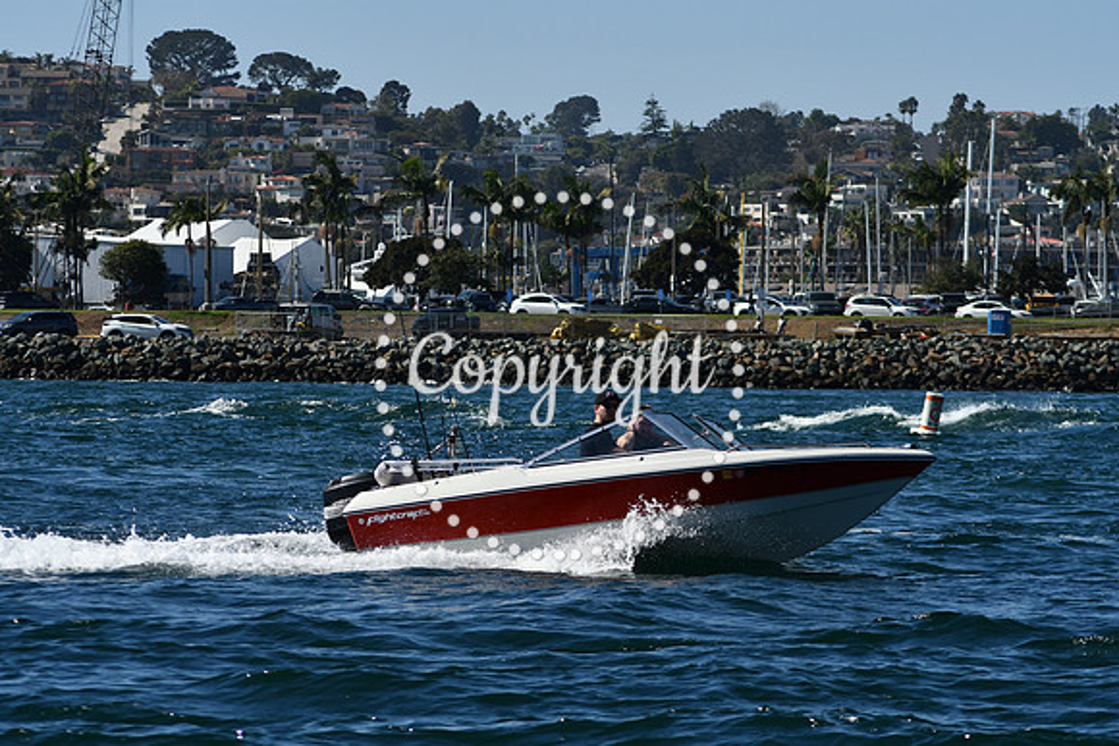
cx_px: 560
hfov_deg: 10.2
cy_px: 373
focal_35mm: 202
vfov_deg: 6.8
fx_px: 6280
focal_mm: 135
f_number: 7.1
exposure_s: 1/1600
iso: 200
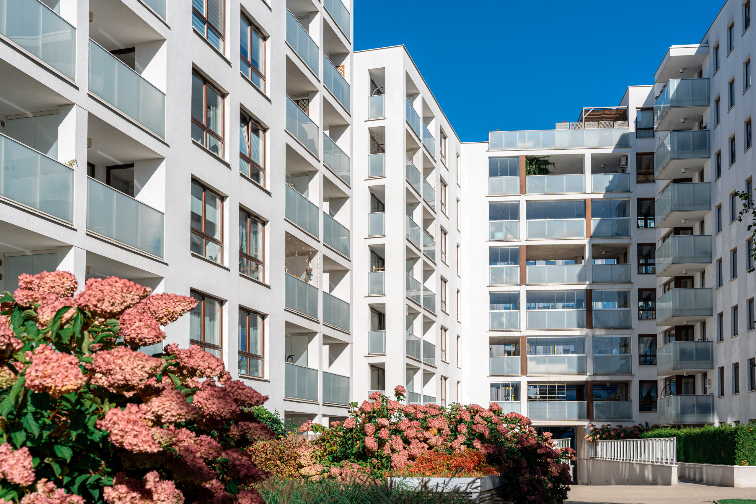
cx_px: 378
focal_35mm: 41
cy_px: 252
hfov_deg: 47.3
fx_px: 863
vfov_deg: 32.6
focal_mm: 41.1
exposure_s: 1/500
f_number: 6.3
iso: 100
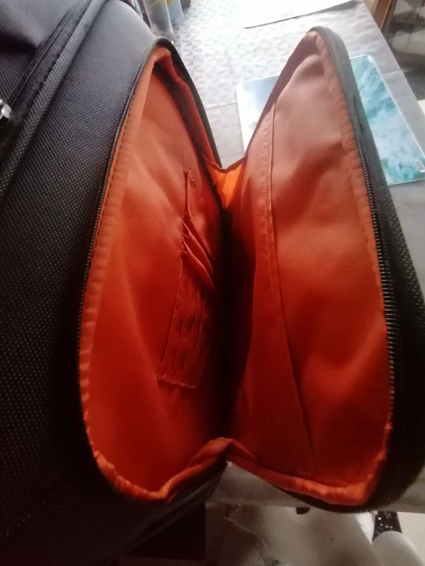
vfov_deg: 91.0
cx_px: 212
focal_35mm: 17
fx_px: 278
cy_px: 283
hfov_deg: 74.7
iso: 1250
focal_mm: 2.84
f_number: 2.4
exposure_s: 1/12.5
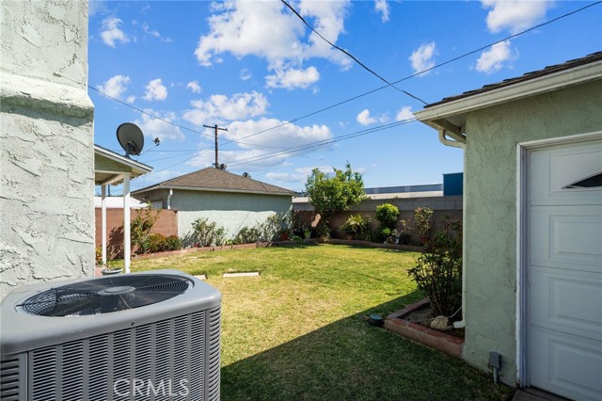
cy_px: 200
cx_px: 301
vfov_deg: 73.7
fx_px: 267
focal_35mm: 16
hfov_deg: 96.8
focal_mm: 16
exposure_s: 1/800
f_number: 9
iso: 250
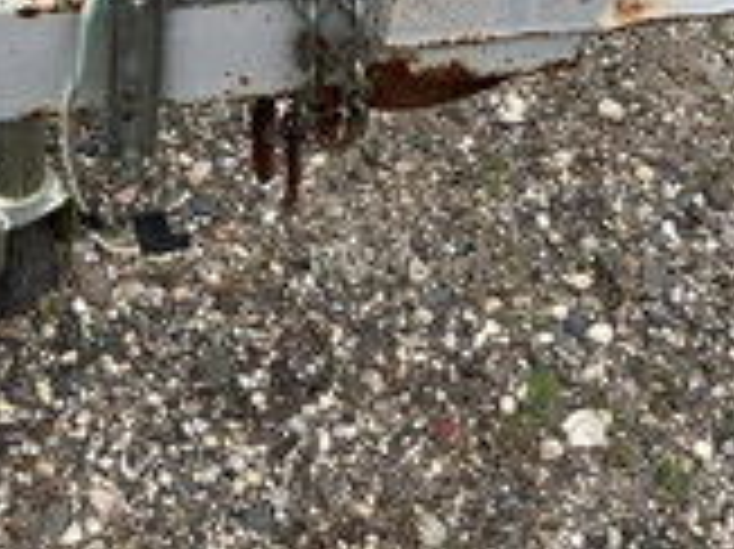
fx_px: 1610
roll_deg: -3.3
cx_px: 297
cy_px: -68
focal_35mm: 76
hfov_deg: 25.6
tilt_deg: -44.8
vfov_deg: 18.6
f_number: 2.4
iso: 25
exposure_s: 1/769
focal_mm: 3.3
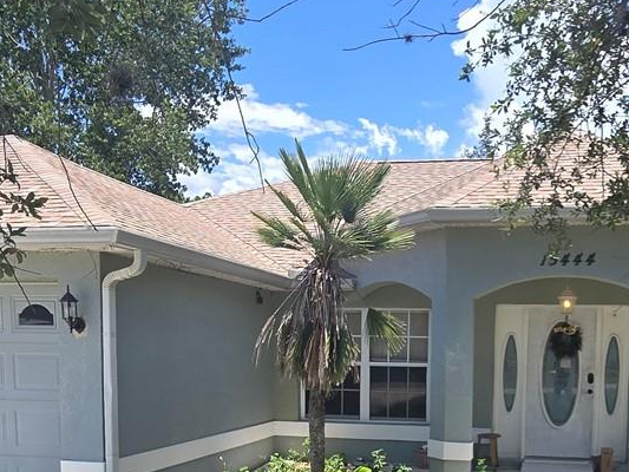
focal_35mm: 39
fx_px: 709
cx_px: 412
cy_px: 430
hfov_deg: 47.2
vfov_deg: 34.6
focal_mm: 2.2
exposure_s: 1/1283
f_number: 2.2
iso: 50
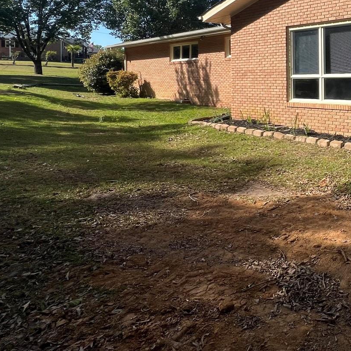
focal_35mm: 29
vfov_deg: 52.7
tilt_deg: -0.1
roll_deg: +0.9
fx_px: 333
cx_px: 384
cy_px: 81
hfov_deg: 43.4
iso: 32
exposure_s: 1/1206
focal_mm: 1.57
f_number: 1.8
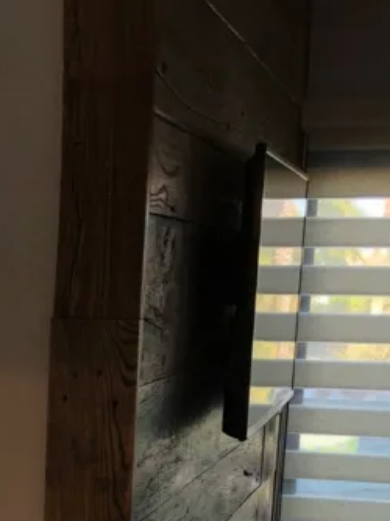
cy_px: 604
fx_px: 1339
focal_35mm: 89
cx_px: -67
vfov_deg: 20.7
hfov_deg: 16.0
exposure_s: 1/40
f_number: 1.8
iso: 20
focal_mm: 3.99
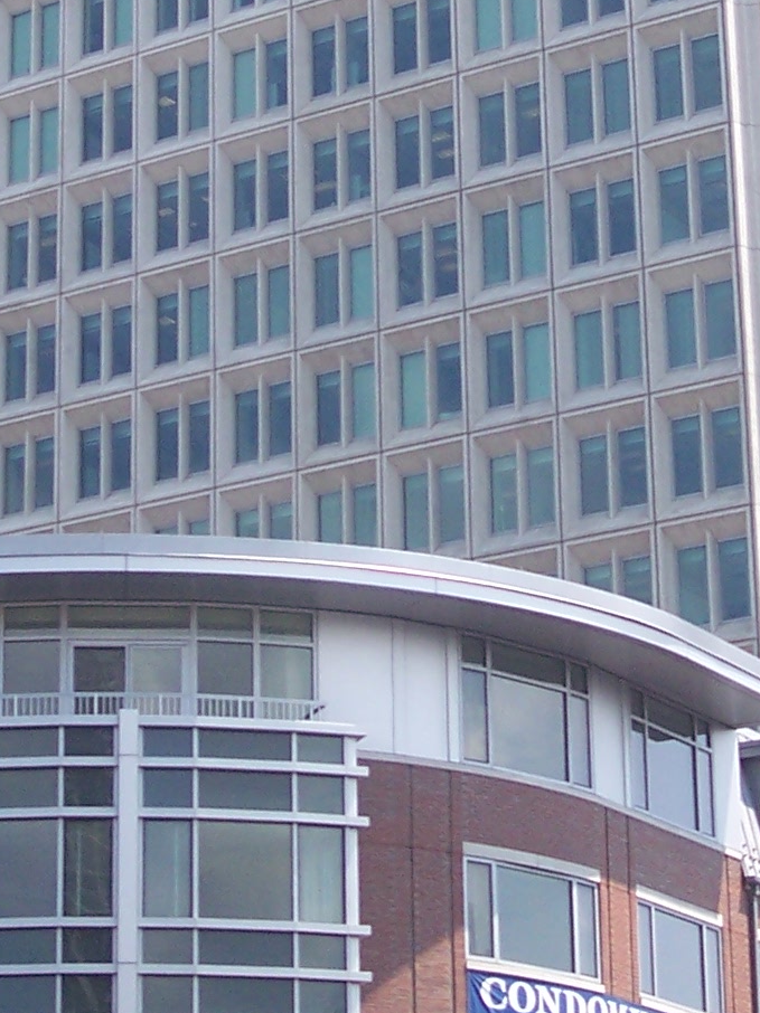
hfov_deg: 12.0
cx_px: 160
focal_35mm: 123
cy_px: 390
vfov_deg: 16.0
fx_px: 3602
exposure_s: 1/750
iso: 100
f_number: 3.4
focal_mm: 8
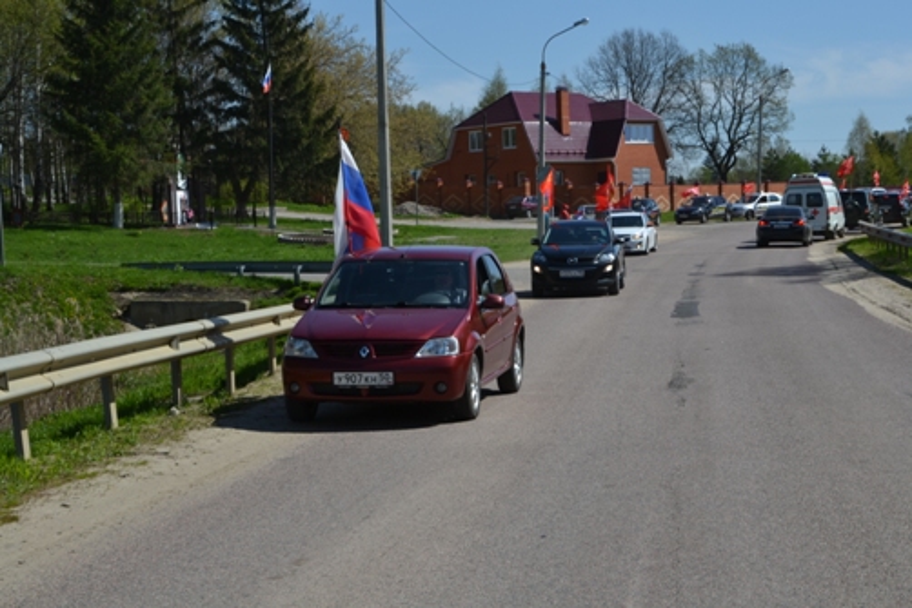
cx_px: 456
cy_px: 304
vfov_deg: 18.9
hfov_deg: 28.1
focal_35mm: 72
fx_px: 1824
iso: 100
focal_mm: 48
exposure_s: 1/200
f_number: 7.1
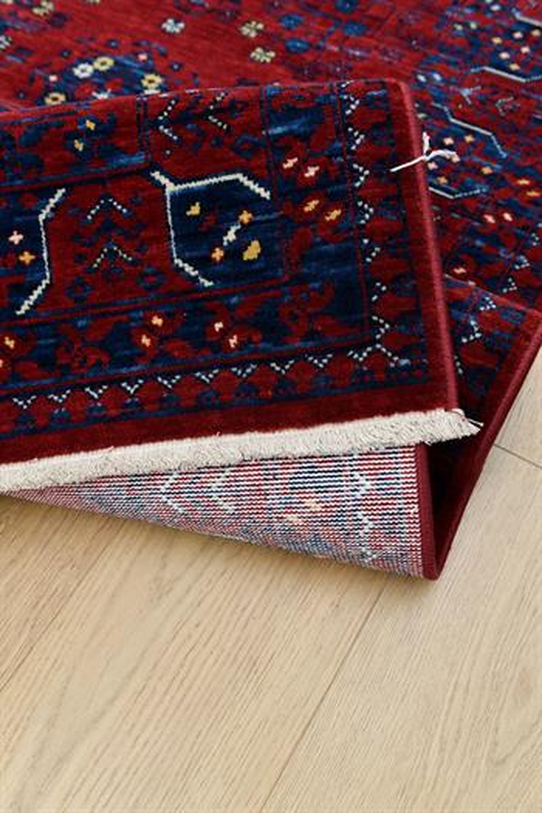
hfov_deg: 41.1
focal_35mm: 32
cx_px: 271
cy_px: 406
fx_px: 723
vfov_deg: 58.7
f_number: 7.1
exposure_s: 1/125
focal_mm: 32
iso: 200
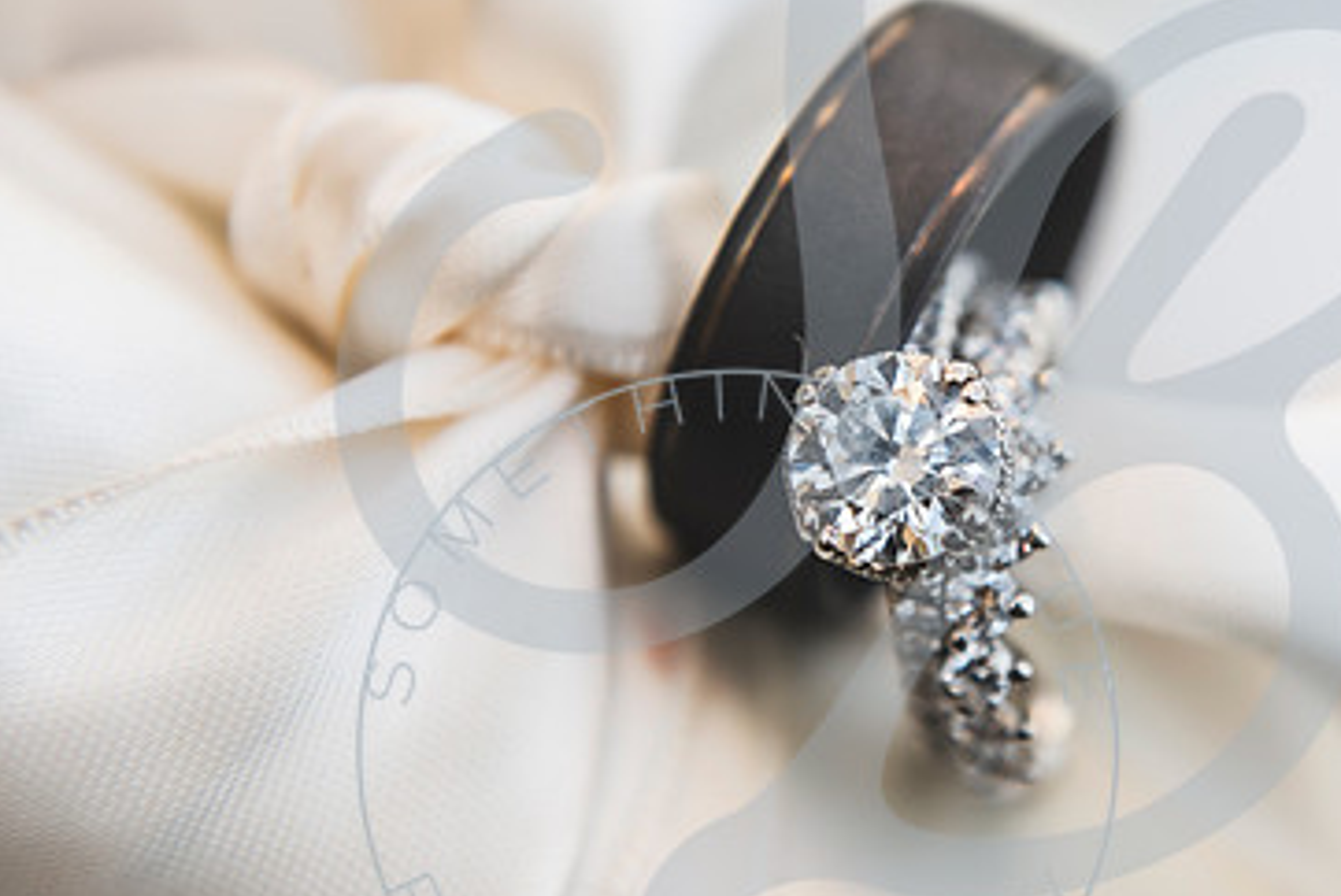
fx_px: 3579
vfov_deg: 14.3
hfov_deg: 21.1
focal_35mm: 96
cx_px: 922
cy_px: 439
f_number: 5.6
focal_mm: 60
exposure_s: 1/160
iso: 100
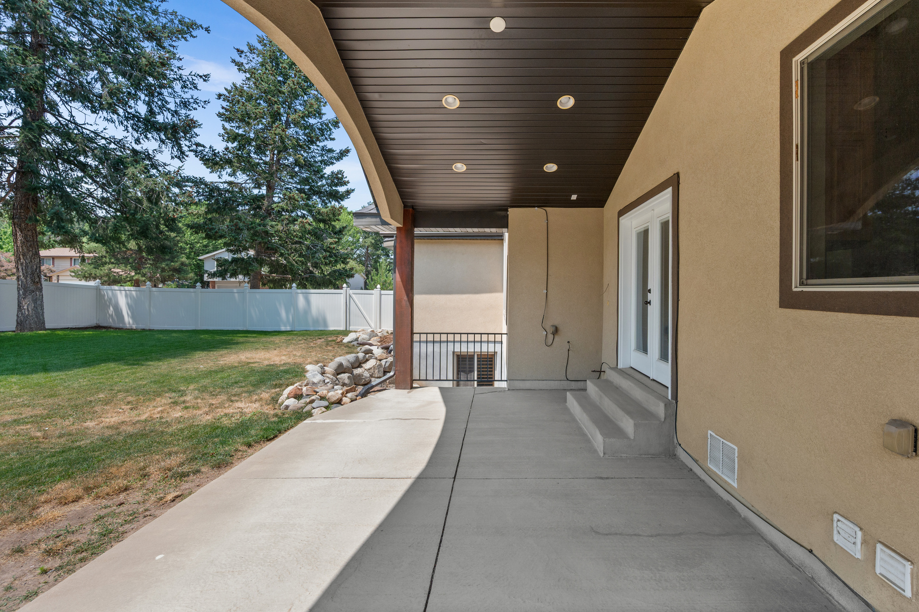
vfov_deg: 77.2
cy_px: 288
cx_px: 488
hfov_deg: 100.3
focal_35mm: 15
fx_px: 383
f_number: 7.1
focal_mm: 14
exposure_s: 1/500
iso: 500
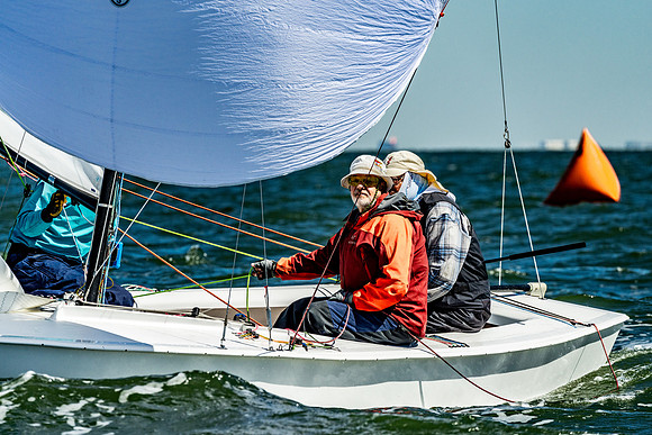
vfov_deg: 3.2
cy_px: 218
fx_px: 7689
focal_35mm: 424
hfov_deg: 4.9
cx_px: 326
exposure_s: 1/2000
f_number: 11
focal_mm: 400
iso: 500
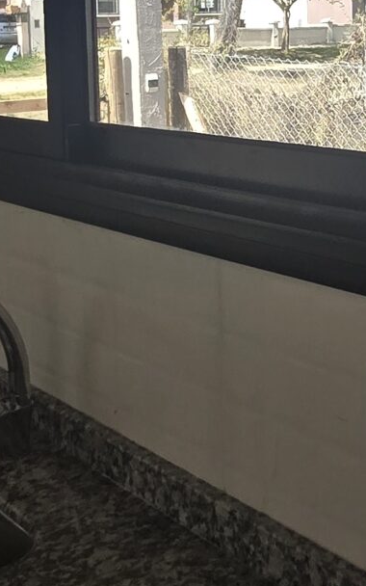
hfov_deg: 22.2
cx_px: 269
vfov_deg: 34.2
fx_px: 926
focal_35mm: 58
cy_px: 129
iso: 160
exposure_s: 1/2000
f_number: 2.2
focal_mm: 2.2
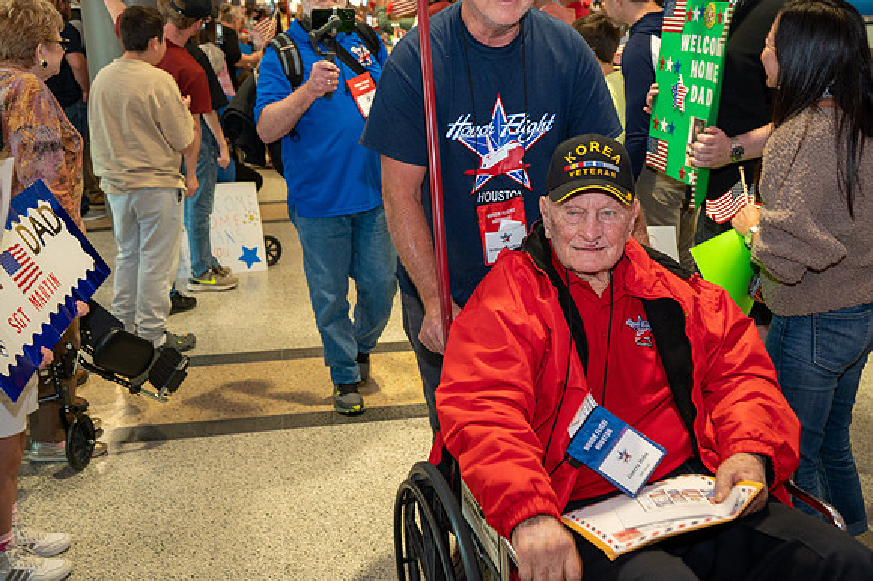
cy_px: 290
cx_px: 436
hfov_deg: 50.7
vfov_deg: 35.0
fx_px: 921
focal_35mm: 38
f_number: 5
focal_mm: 38
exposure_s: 1/40
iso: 1400
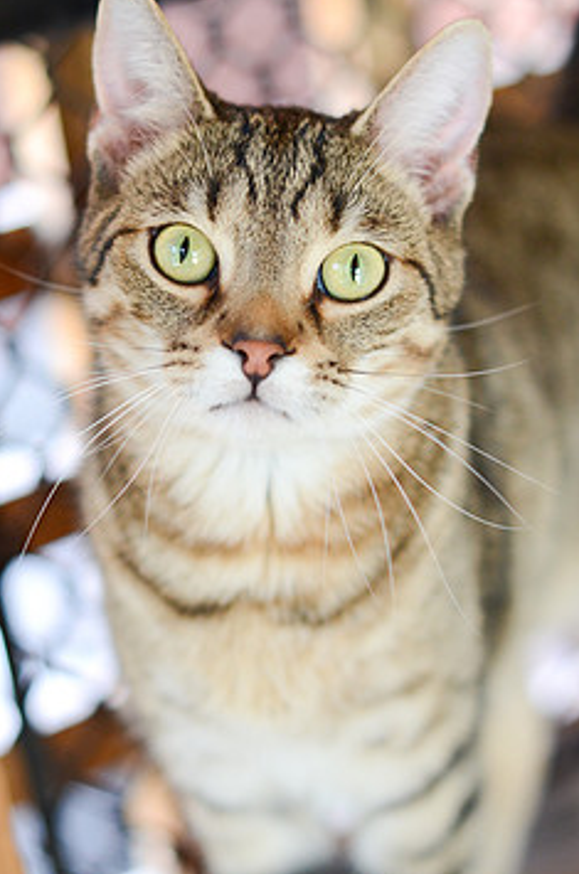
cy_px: 500
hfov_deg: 14.3
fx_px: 2303
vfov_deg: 21.5
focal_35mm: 95
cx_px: 298
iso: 640
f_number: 2
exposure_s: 1/320
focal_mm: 50
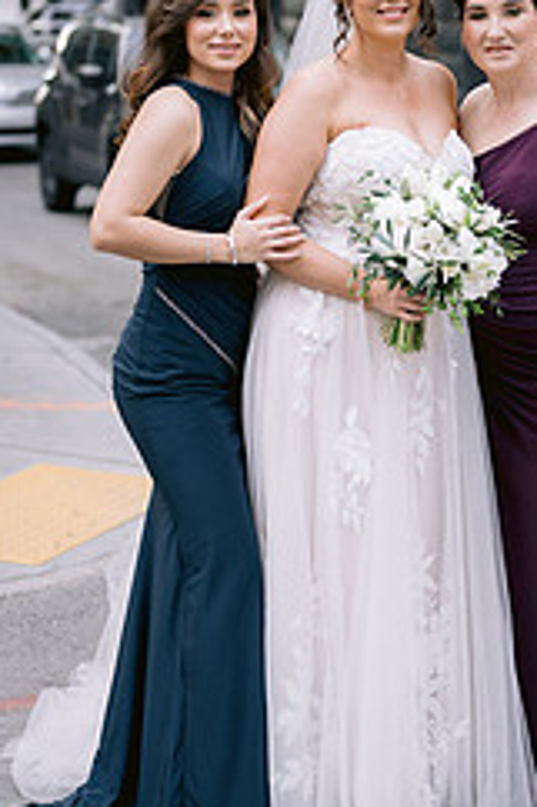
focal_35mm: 93
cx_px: 390
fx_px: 2084
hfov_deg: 14.6
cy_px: 297
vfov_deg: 21.9
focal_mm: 50
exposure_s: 1/500
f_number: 1.8
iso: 160
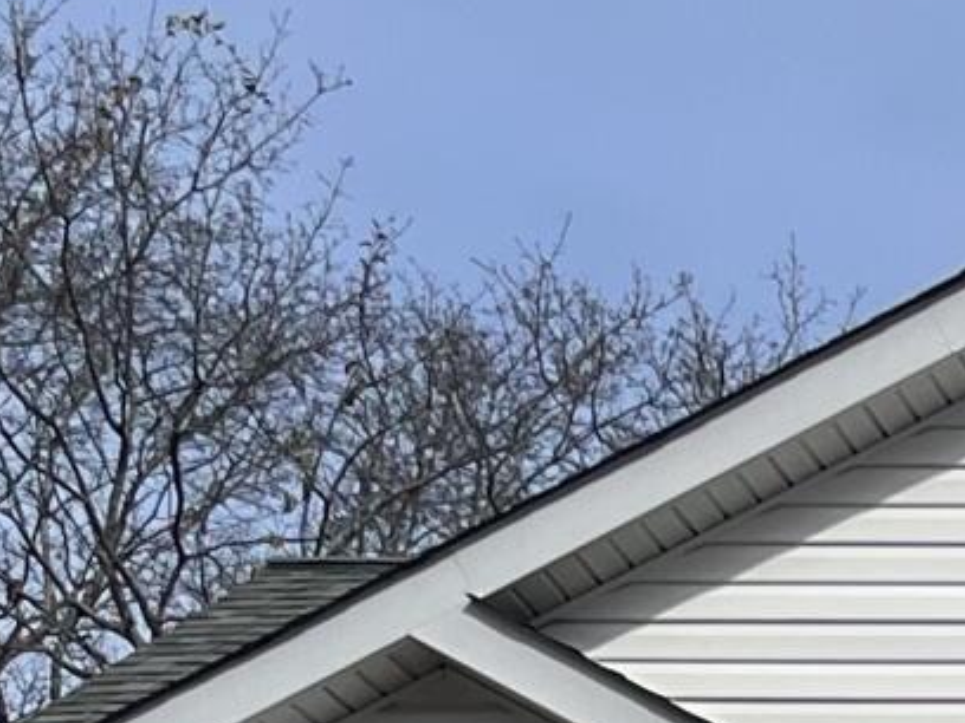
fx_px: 5325
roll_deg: -0.6
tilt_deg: +7.1
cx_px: 2133
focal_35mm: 191
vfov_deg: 7.2
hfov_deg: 9.5
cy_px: 1864
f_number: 1.5
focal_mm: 5.7
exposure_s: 1/7463
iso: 50
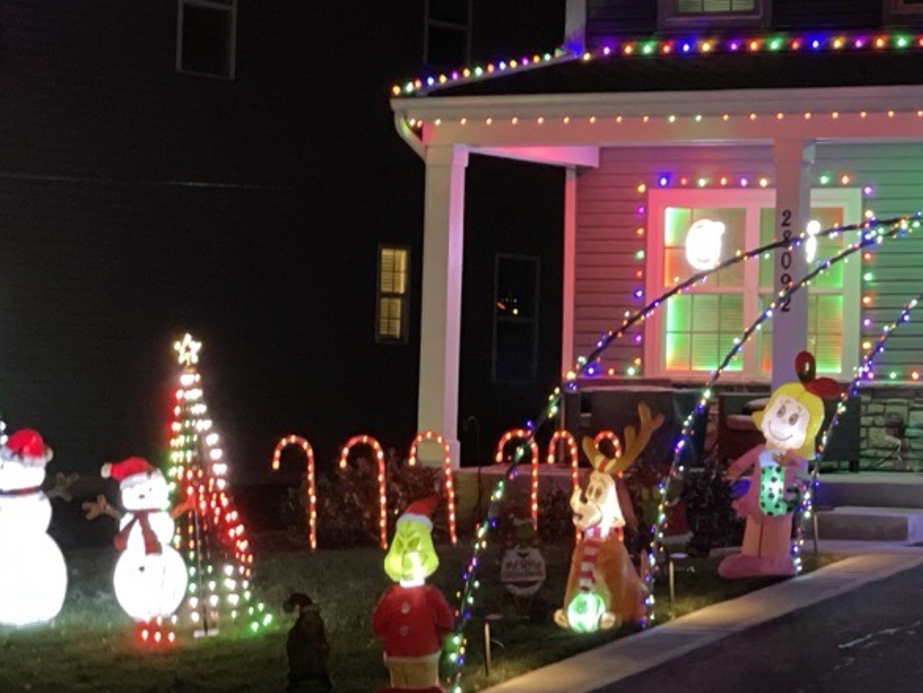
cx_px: 882
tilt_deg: +5.8
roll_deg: -1.0
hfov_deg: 14.6
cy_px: 114
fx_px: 3548
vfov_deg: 11.1
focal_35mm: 133
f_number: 2
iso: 500
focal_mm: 6
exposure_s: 1/15
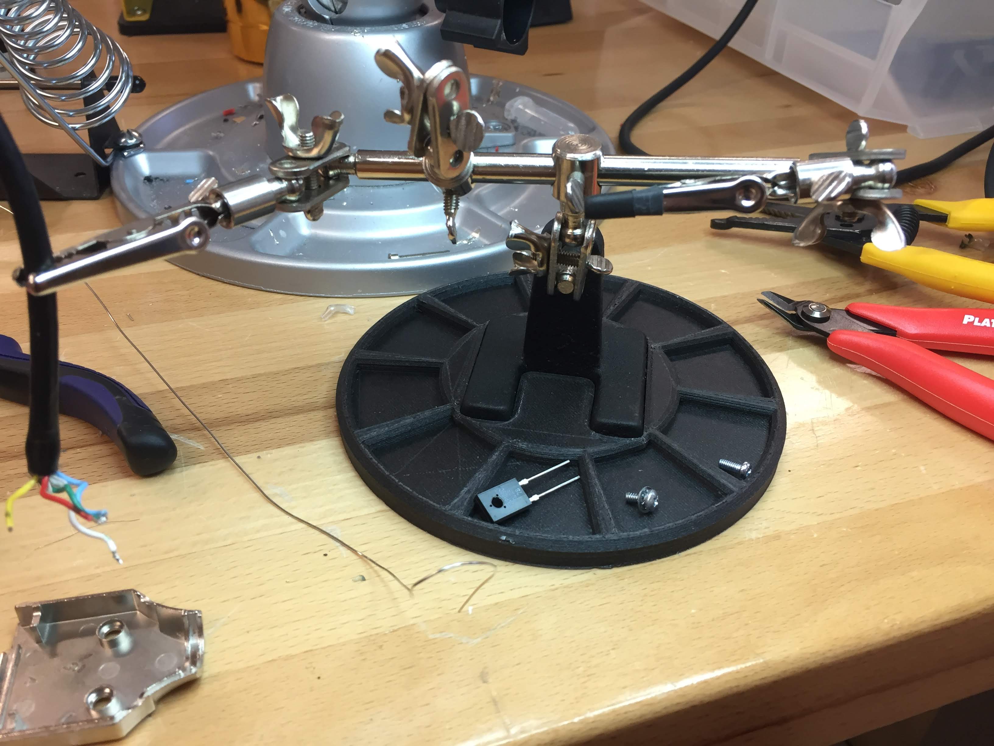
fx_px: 833
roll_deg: -0.6
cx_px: 497
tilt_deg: -36.1
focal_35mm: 29
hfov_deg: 61.7
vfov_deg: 48.2
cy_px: 373
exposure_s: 1/40
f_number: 2.2
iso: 32
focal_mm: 4.15
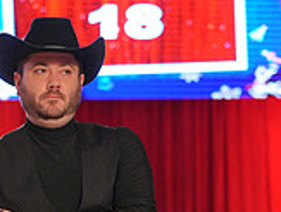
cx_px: 41
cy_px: 371
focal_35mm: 239
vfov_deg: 6.1
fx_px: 1944
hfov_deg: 8.2
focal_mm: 70
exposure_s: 1/400
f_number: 3.2
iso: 3200
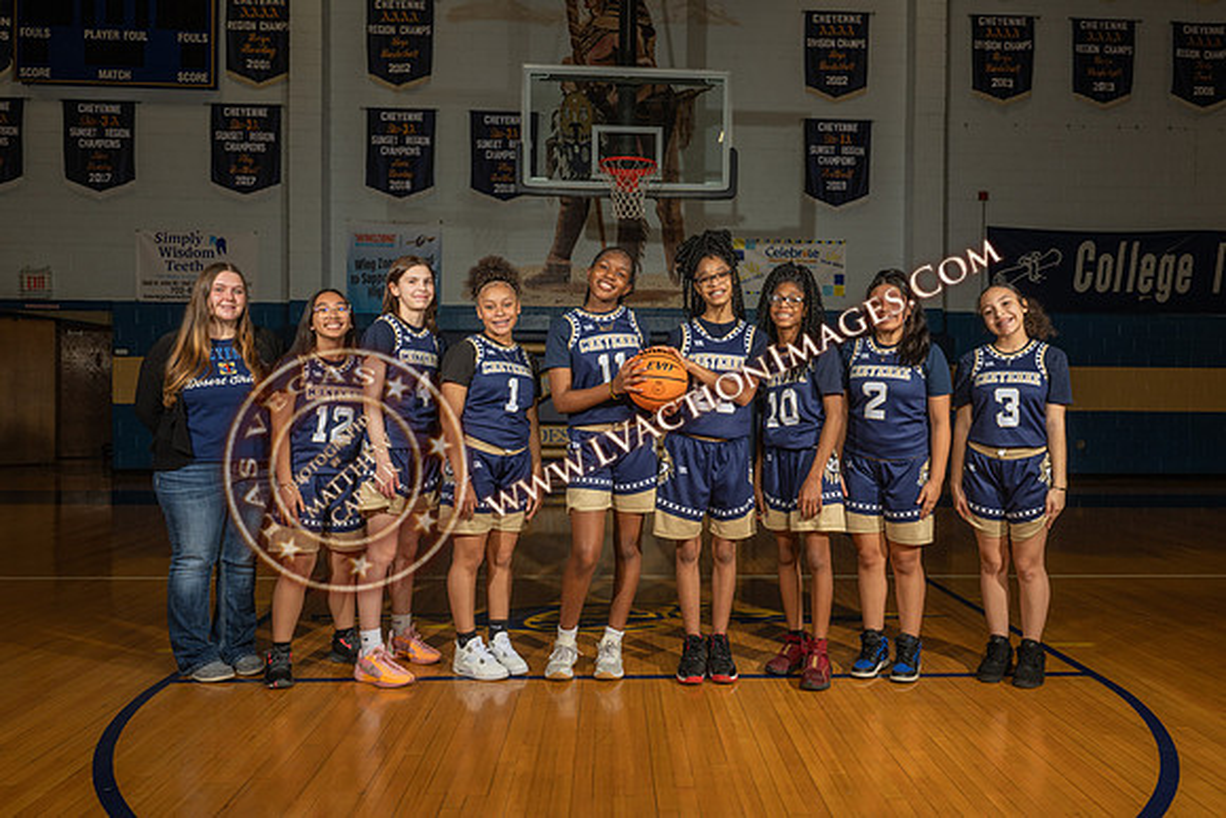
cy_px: 413
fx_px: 937
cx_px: 653
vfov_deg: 47.2
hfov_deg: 66.3
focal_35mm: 27
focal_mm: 24
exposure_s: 1/200
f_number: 7.1
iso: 160
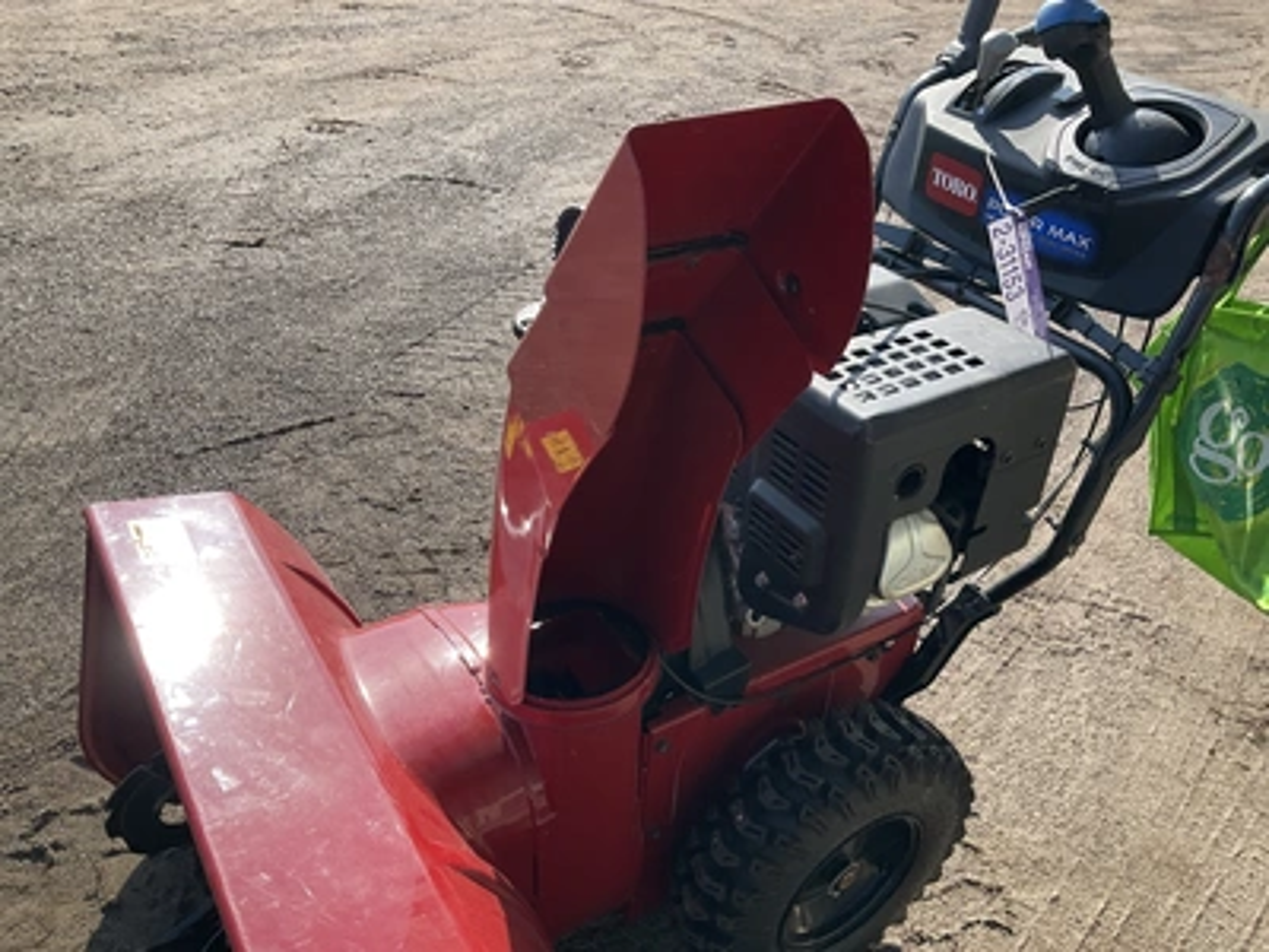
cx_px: 634
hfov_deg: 61.7
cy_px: 476
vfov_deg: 48.2
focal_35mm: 29
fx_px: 1063
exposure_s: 1/739
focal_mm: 3
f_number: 1.8
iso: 25
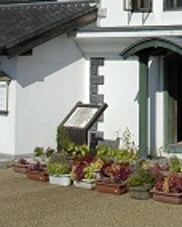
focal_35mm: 123
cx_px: 304
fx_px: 826
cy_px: -104
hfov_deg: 11.8
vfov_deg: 14.6
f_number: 11
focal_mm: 18
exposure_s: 1/500
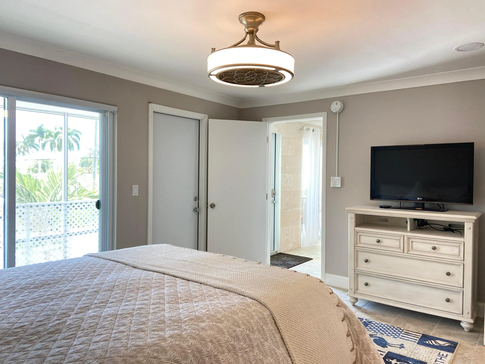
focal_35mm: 26
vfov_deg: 53.1
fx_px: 364
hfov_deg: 67.3
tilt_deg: -1.6
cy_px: 182
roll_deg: -0.4
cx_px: 242
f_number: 1.8
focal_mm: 4.25
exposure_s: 1/60
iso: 160
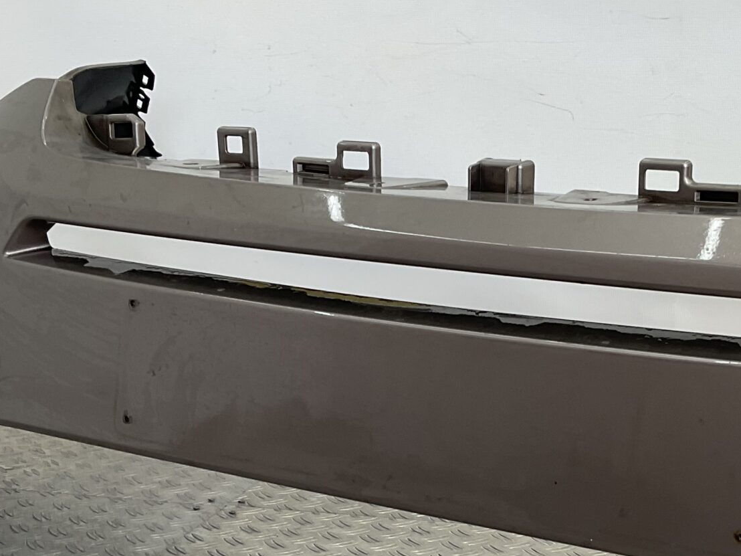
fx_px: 1434
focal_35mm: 67
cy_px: 456
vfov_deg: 21.6
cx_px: 530
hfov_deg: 28.6
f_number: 1.8
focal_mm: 3
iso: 16
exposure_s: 1/158
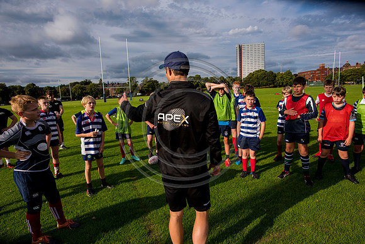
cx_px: 182
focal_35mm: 20
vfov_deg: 62.0
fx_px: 203
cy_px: 122
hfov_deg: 84.0
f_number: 5
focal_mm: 20
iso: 250
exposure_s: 1/2000
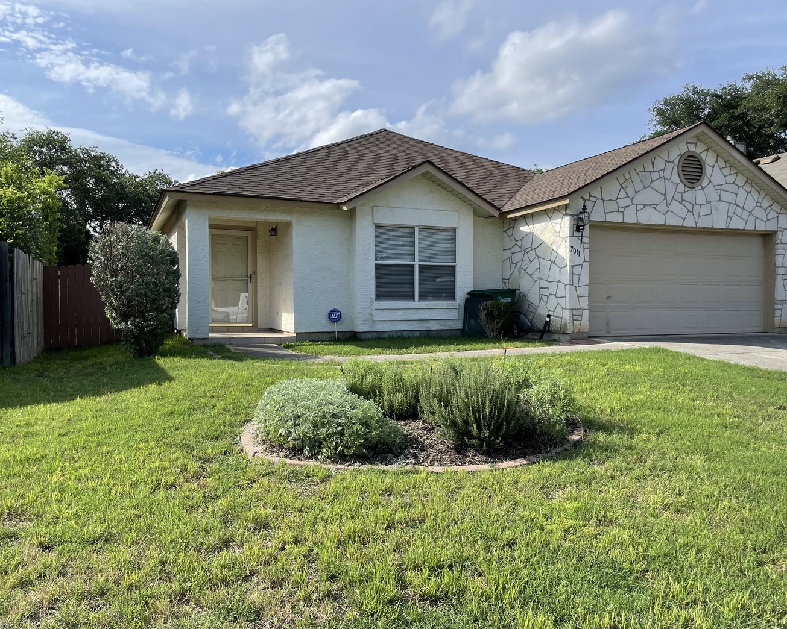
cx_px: 404
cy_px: 319
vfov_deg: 51.5
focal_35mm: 28
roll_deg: +0.1
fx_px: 652
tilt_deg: -0.8
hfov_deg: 62.2
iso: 32
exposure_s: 1/2747
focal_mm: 4.2
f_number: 1.6
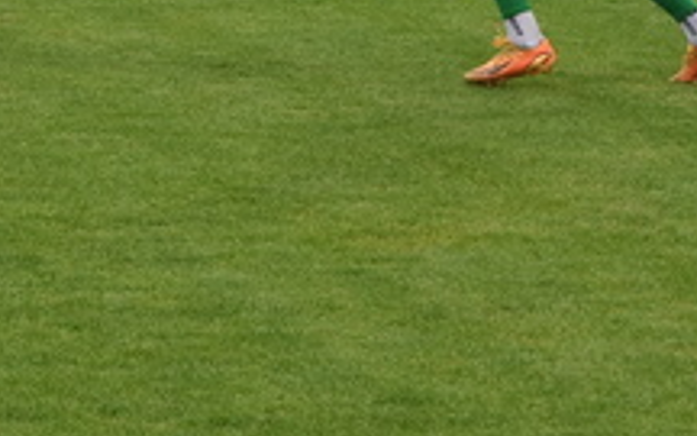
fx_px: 5756
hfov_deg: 6.9
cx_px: -147
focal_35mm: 303
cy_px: -392
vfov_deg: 4.3
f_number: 8
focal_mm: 50
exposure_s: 1/250
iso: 1000
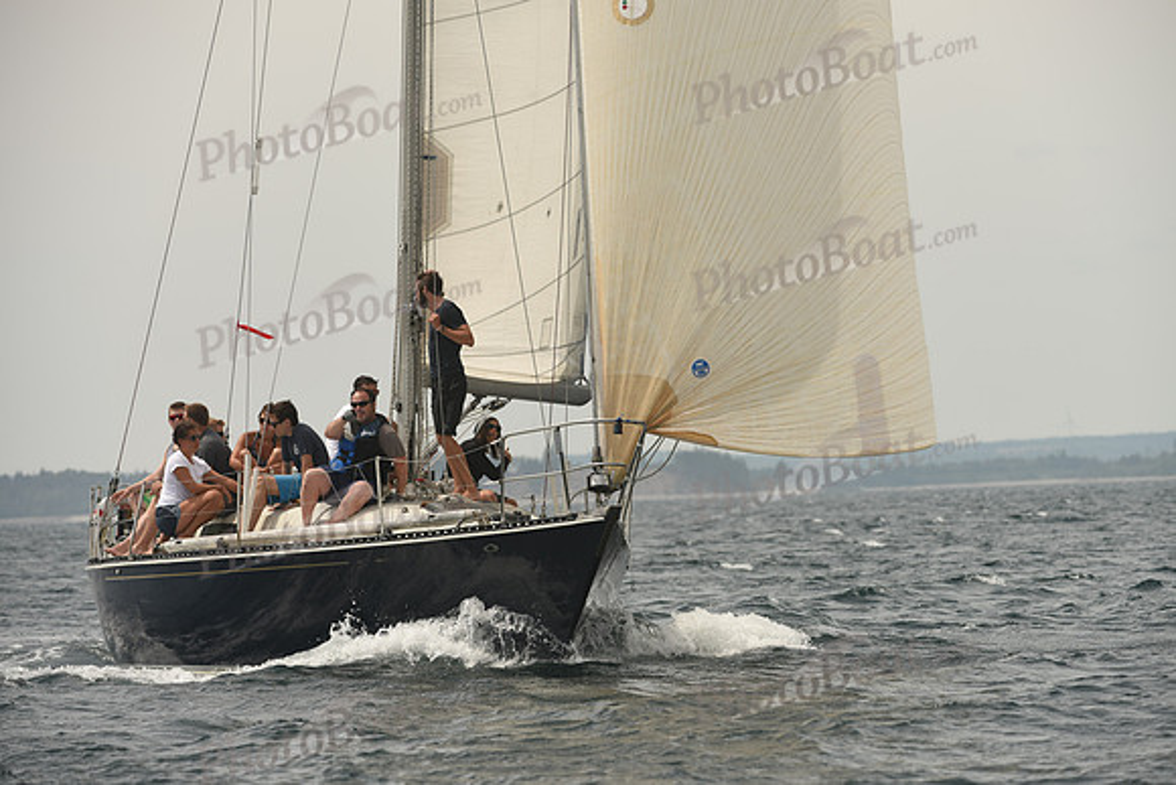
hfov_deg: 7.9
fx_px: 8495
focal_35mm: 260
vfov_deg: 5.3
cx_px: 588
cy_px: 392
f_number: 6.3
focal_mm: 260
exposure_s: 1/1000
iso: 250
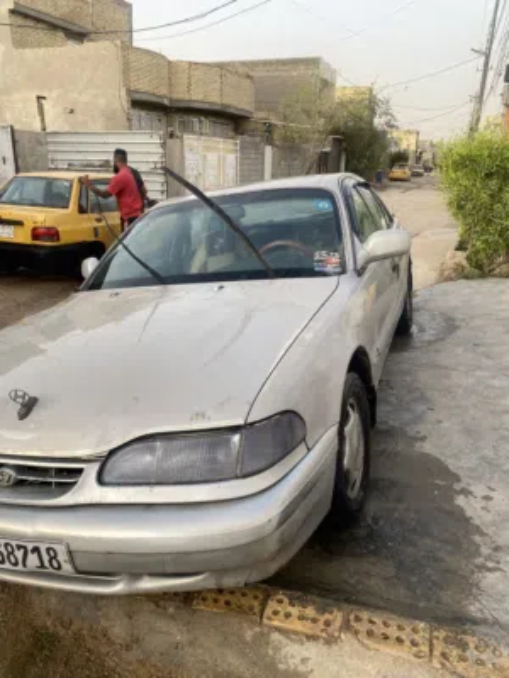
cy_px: 339
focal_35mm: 26
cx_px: 254
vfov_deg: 67.3
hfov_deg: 53.1
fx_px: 510
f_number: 1.8
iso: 32
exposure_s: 1/702
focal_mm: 4.25
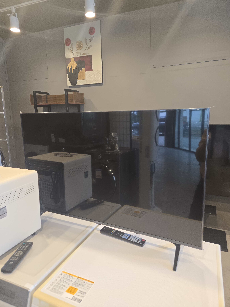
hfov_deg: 58.9
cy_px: 154
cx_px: 115
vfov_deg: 73.9
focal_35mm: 23
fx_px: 204
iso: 250
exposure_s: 1/120
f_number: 1.8
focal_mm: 5.4
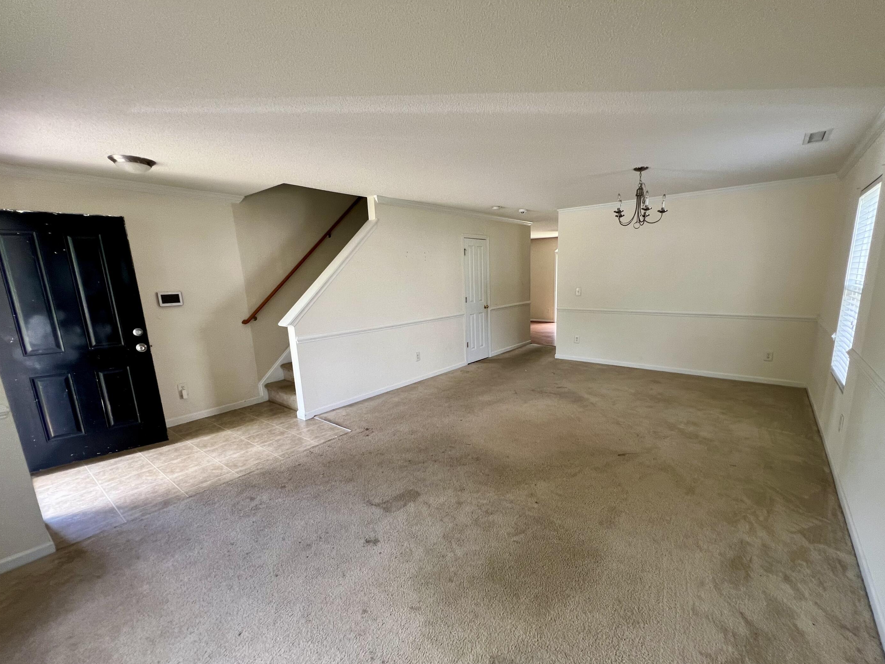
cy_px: 354
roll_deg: +2.4
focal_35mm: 14
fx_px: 358
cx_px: 472
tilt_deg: -12.5
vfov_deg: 85.5
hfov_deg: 101.9
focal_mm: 1.57
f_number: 1.8
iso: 64
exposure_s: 1/99
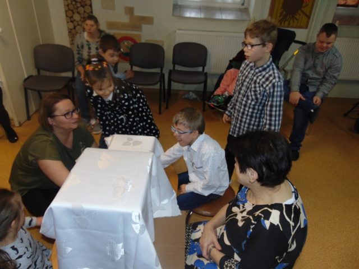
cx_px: 180
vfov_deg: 54.9
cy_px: 134
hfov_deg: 69.4
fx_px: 259
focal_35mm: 25
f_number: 3
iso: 200
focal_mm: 4.5
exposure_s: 1/30
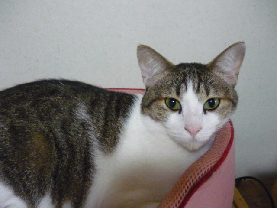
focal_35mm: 33
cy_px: 104
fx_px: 264
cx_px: 138
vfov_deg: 42.9
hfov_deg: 55.4
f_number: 2.8
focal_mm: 5.5
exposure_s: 1/50
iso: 800
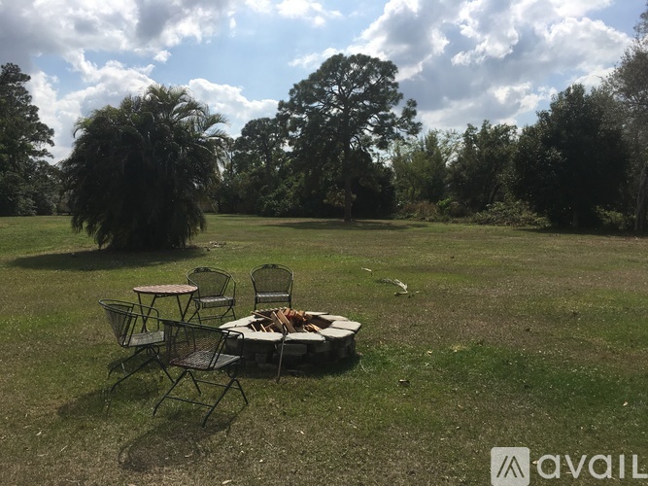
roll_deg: -0.6
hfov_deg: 61.7
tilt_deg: -2.1
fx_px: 543
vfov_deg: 48.2
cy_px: 243
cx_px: 324
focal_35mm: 29
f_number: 2.2
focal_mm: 4.15
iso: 25
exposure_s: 1/3205
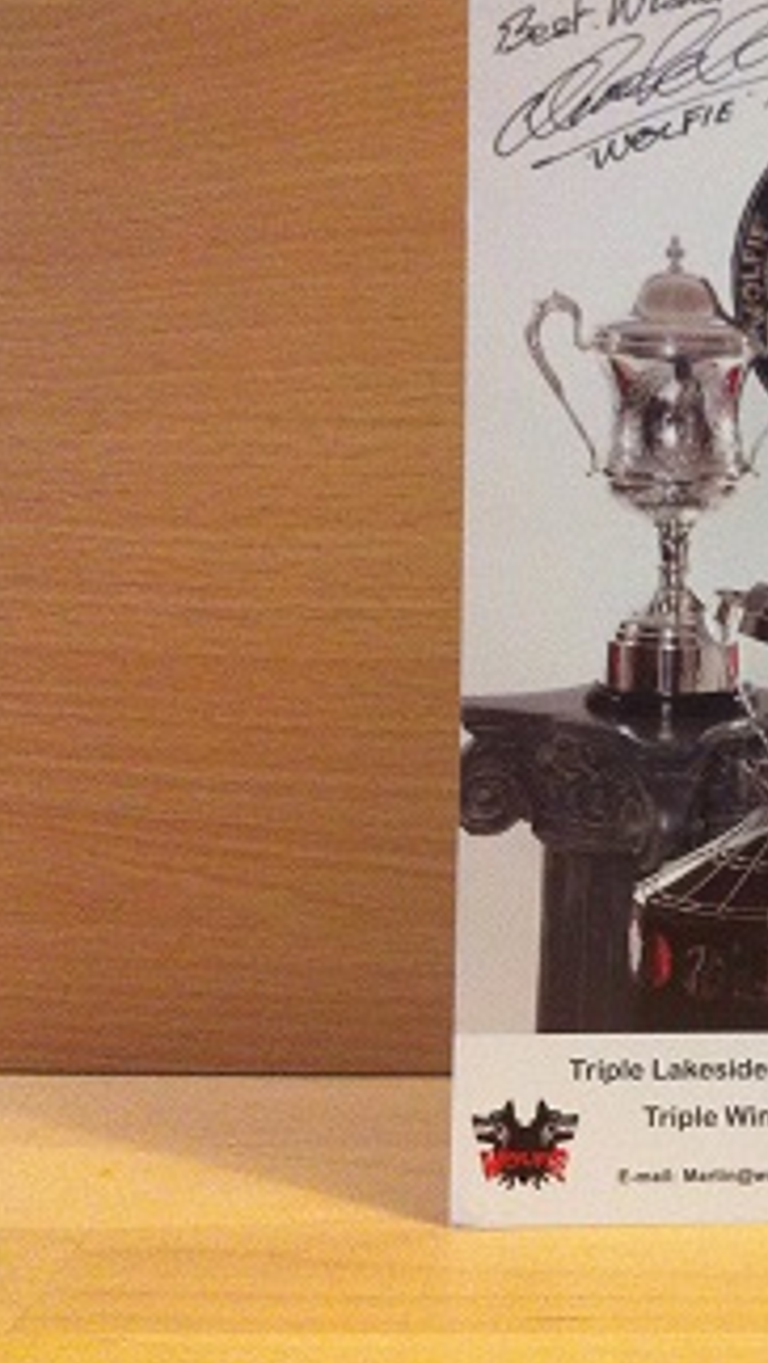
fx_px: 2133
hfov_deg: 19.3
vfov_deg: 35.4
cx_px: 907
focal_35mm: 59
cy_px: 606
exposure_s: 1/15
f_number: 2.8
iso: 250
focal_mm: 3.85
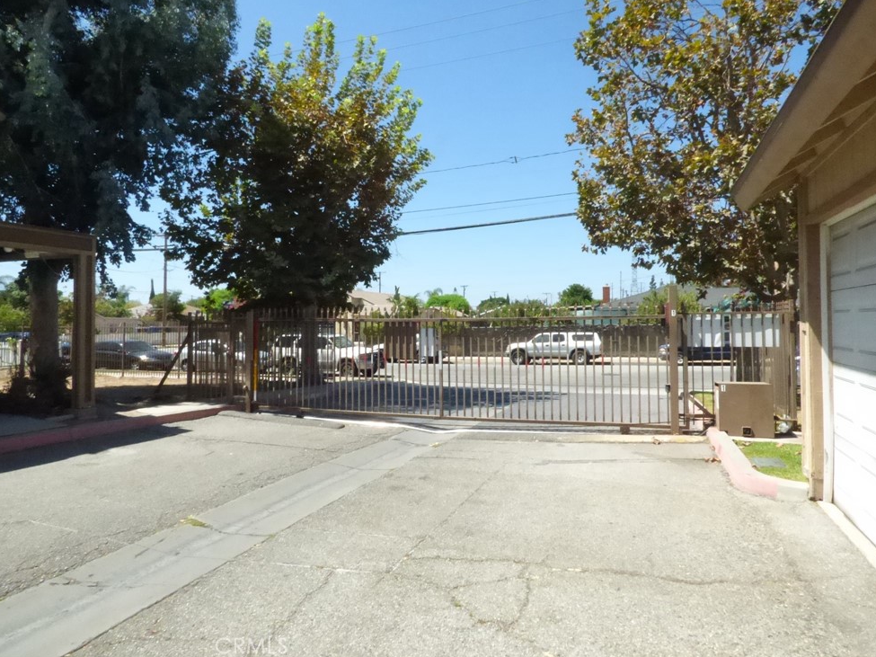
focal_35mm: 21
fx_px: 531
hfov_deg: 79.0
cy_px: 314
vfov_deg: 63.4
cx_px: 443
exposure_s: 1/2000
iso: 1600
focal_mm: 3.58
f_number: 8
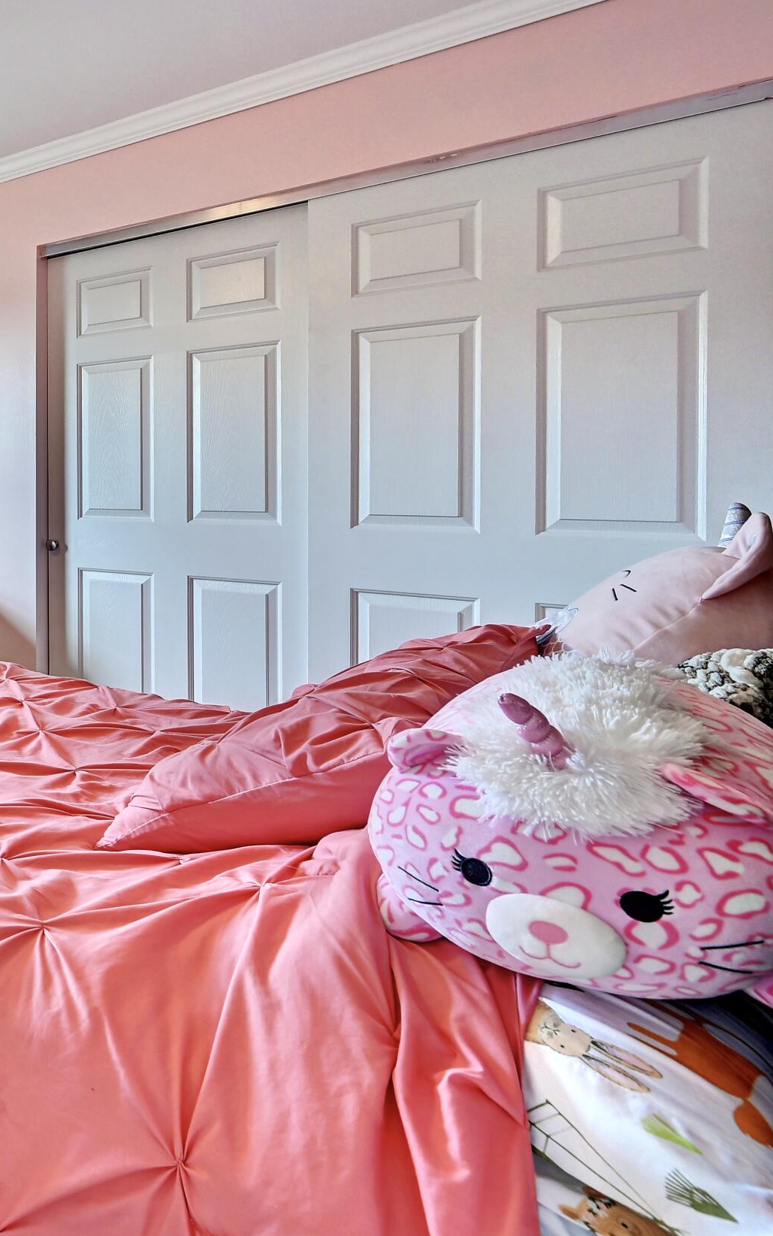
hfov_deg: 31.3
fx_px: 876
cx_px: -319
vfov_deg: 69.6
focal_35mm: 26
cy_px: 490
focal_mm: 14
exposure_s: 1/3.33
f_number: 8
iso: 250
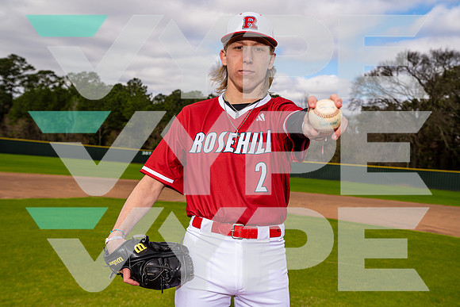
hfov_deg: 43.6
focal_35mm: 45
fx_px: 575
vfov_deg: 29.9
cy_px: 154
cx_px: 230
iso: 100
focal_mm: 45
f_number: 6.3
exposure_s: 1/250
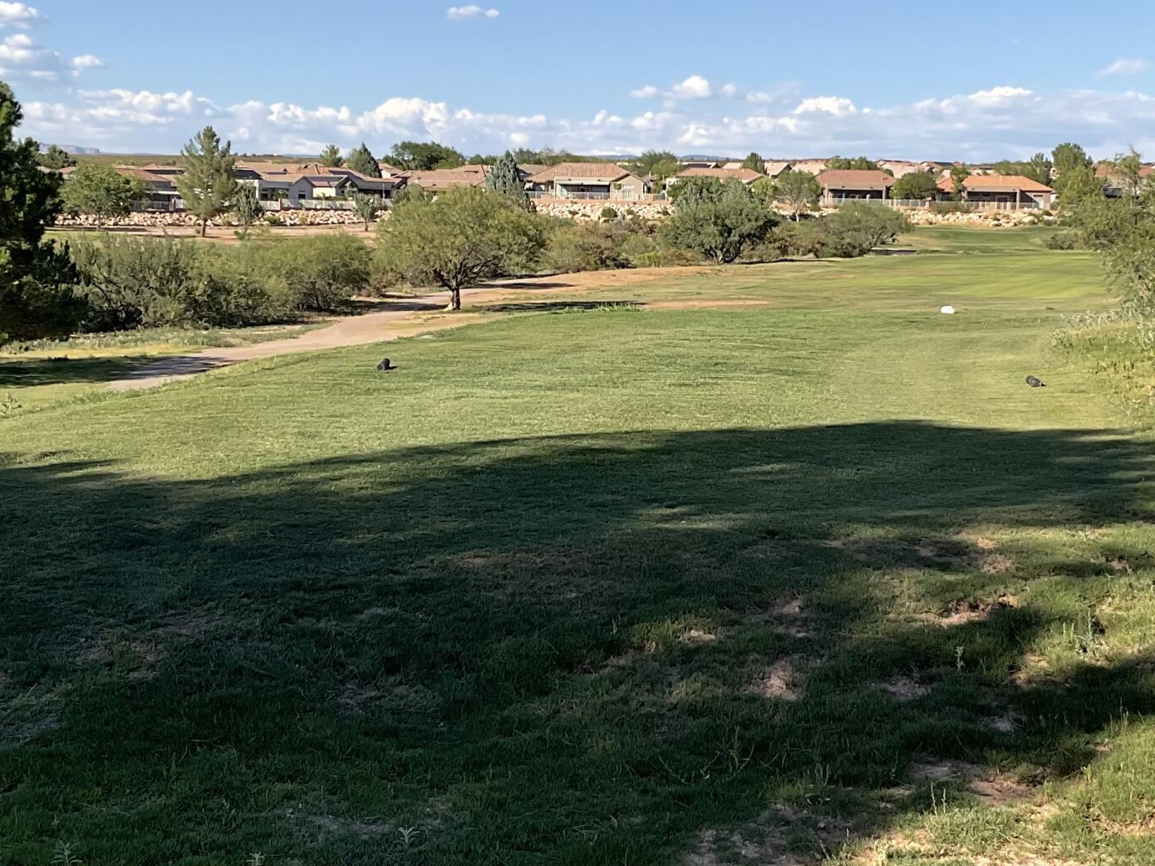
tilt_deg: -4.7
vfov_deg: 23.3
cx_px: 643
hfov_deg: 30.7
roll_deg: -0.9
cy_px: 391
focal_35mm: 63
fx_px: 2102
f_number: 1.8
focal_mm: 3
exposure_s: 1/1626
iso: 16
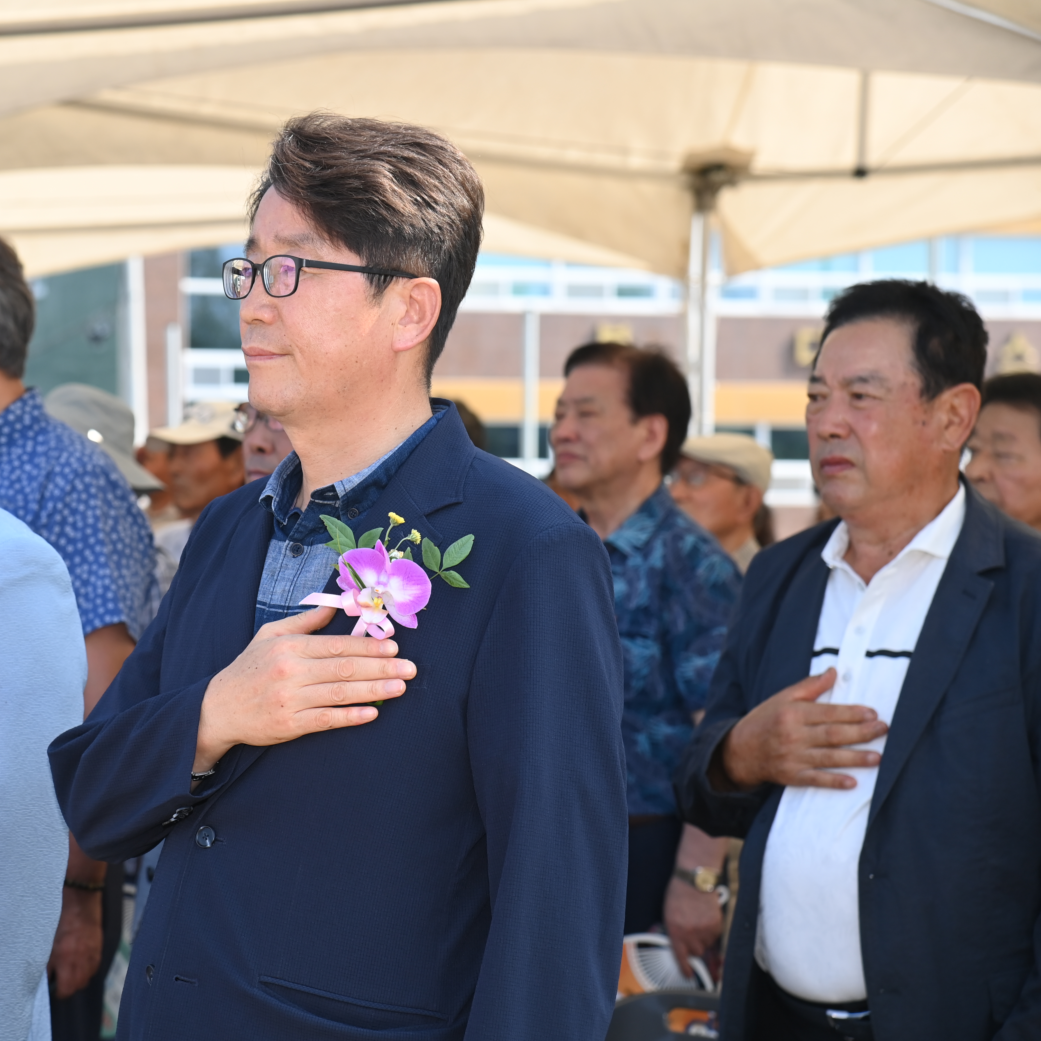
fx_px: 4253
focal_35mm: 125
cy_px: 520
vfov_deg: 14.0
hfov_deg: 13.9
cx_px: 260
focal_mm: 98
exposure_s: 1/400
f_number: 7.1
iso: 400
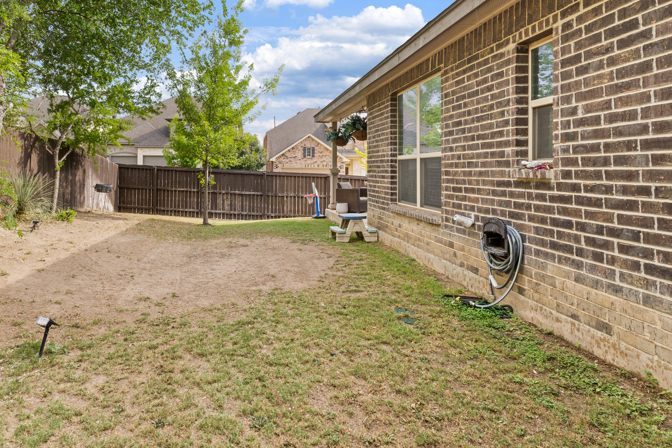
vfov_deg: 57.7
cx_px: 237
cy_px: 189
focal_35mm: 22
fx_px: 404
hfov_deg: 77.5
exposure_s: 1/15
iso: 200
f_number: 9
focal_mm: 11
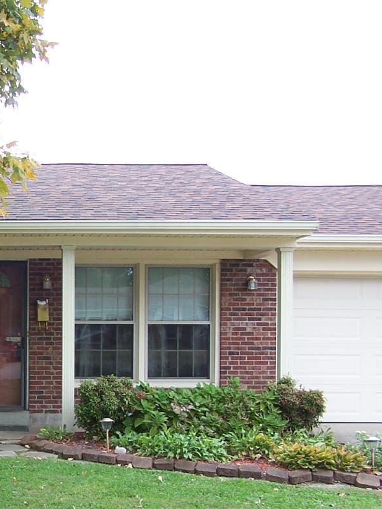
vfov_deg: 25.8
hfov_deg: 19.0
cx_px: -23
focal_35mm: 75
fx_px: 1103
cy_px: 351
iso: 80
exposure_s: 1/125
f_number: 2.8
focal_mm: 6.3
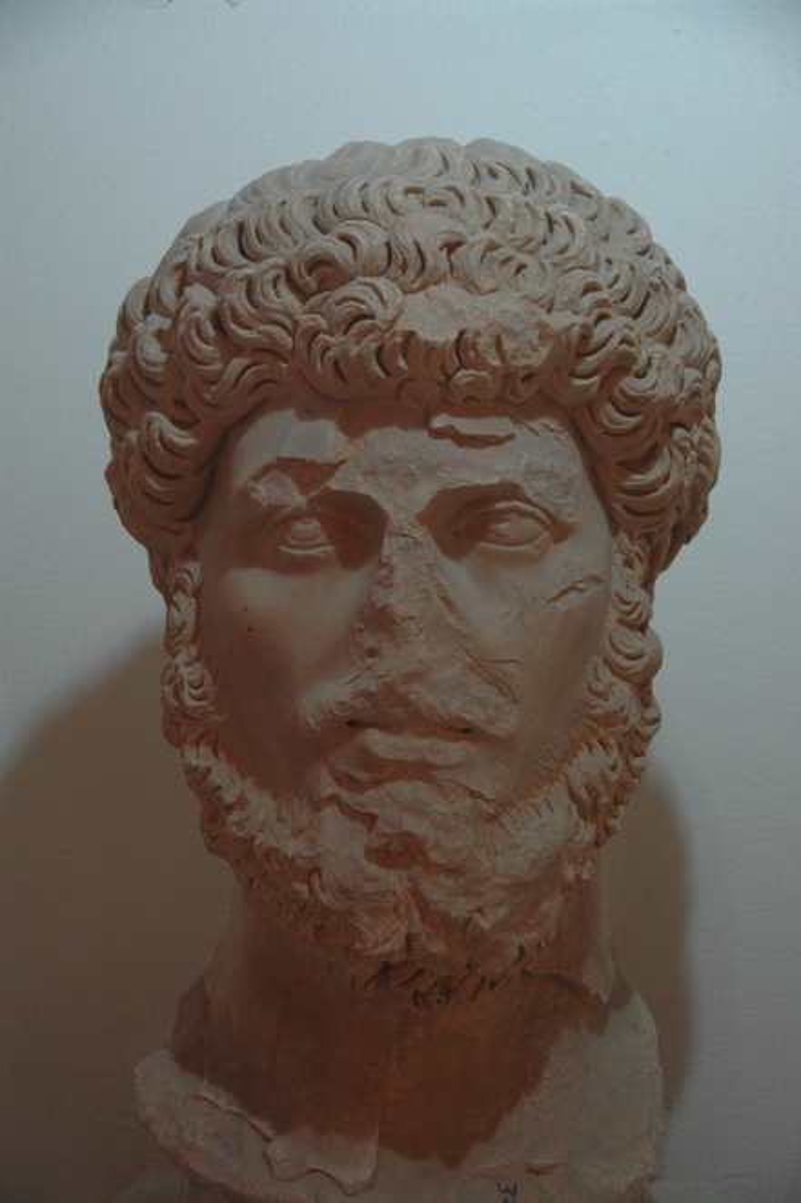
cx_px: 400
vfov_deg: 24.6
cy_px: 602
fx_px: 2756
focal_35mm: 82
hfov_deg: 16.5
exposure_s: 1/10
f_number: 4.8
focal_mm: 55
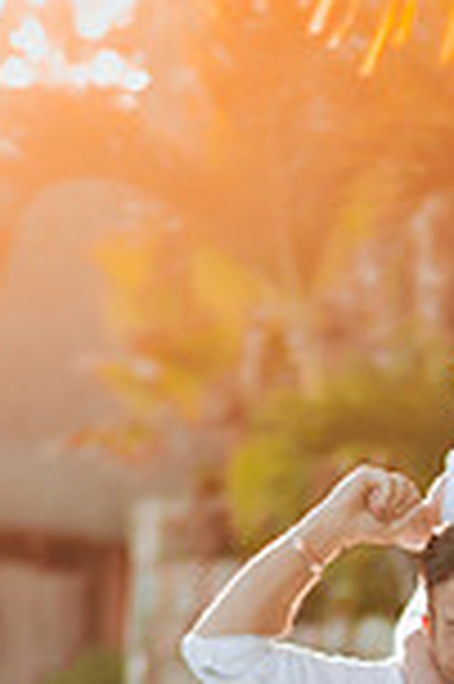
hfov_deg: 7.9
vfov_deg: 11.6
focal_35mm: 172
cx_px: 611
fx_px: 3261
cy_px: 963
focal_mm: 58
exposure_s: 1/1000
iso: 125
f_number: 1.4
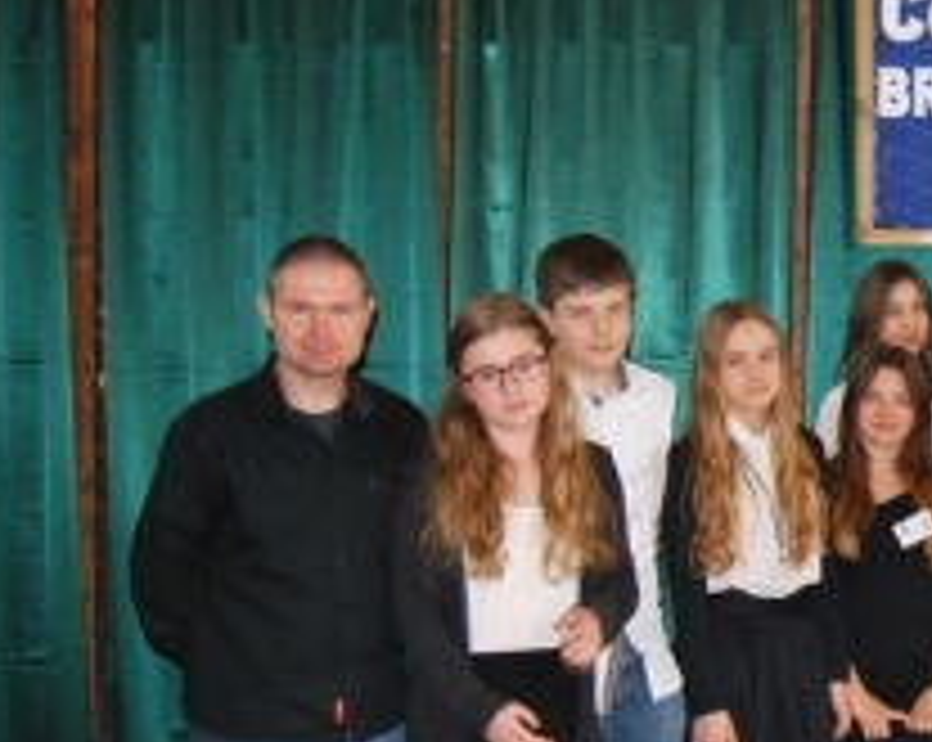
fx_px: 2066
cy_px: 490
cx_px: 1063
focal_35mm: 75
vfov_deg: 20.3
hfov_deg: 23.6
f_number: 3.8
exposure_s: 1/60
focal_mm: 22
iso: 200
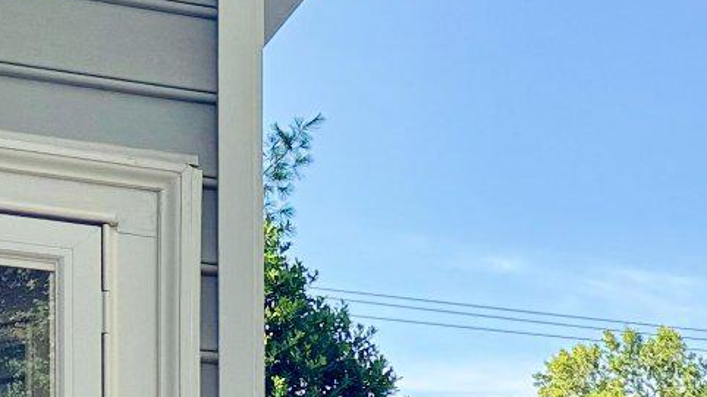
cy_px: 782
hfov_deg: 16.9
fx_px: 2081
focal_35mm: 111
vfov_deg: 10.1
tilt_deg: -1.9
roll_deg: -0.3
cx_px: 1144
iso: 80
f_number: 1.78
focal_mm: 6.76
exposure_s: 1/1032
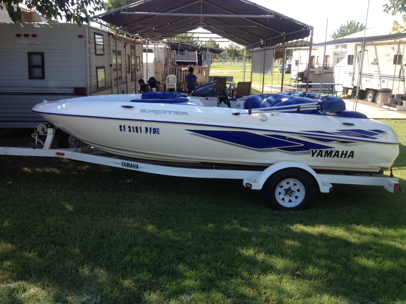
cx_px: 203
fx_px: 411
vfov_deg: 40.7
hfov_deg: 52.6
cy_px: 152
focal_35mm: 35
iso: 64
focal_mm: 4.28
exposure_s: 1/575
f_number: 2.4
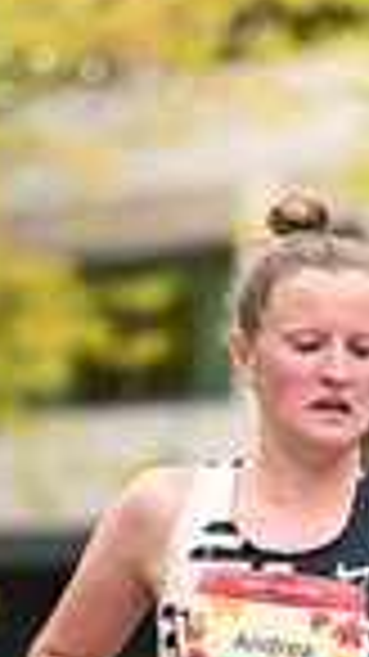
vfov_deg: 5.0
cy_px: 882
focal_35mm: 434
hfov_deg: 2.8
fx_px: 7558
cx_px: 479
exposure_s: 1/1250
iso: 1600
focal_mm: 110
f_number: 2.8
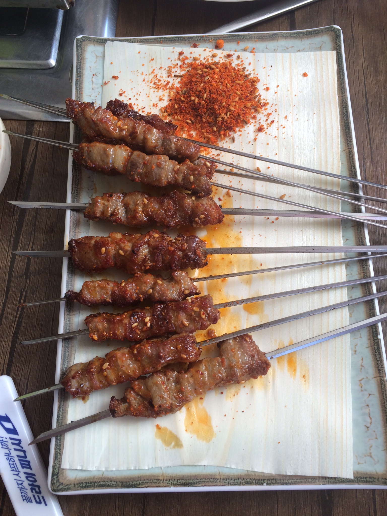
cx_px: 194
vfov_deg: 61.7
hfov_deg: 48.2
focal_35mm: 29
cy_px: 258
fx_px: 432
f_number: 2.2
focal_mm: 4.15
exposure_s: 1/126
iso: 32
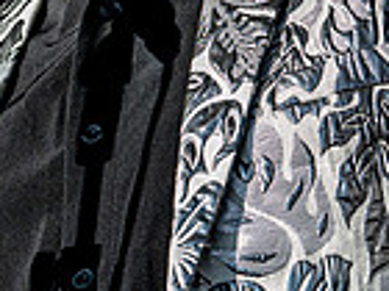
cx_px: 223
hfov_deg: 3.9
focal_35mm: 509
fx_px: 5720
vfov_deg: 2.9
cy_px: -135
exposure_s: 1/2000
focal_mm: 98
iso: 900
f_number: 5
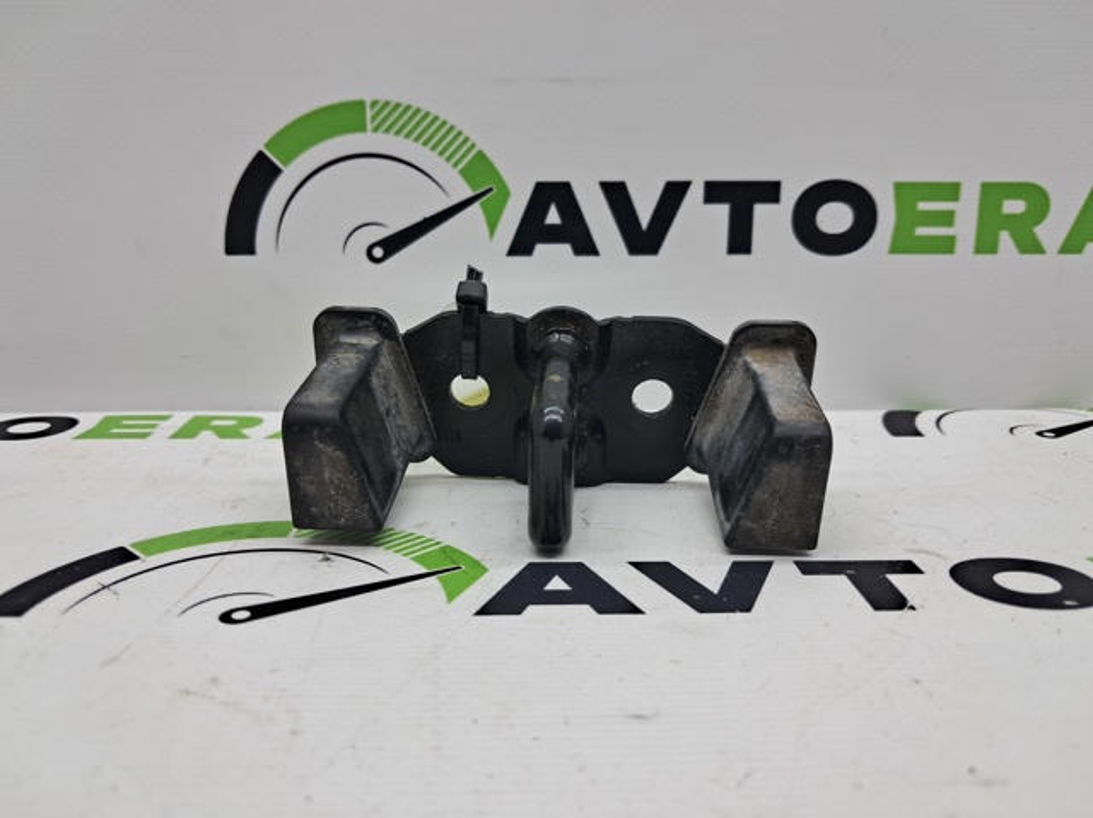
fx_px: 852
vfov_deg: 51.3
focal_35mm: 27
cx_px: 546
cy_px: 409
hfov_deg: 65.4
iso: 50
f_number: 1.8
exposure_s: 1/100
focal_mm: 4
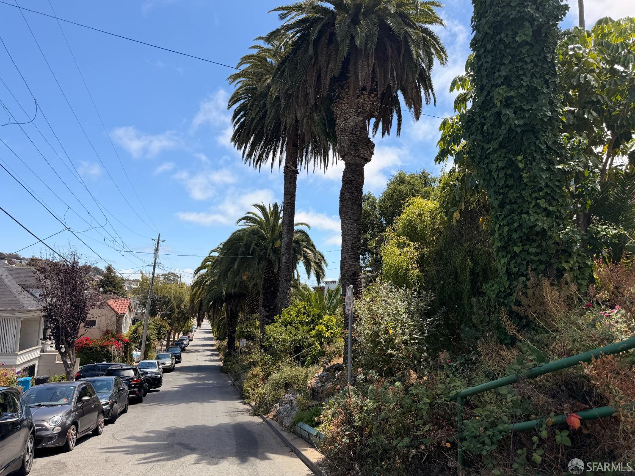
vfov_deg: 56.8
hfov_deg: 71.6
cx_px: 318
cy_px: 238
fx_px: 440
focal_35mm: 24
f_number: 1.78
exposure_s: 1/3425
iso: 80
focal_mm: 6.76
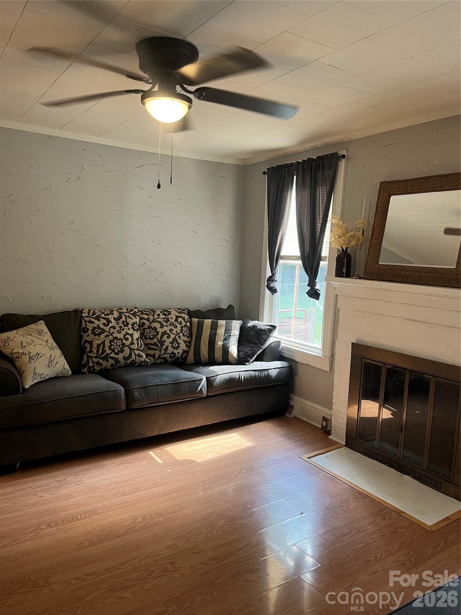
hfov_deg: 53.1
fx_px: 462
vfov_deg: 67.3
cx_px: 230
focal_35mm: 26
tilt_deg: -6.9
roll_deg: -2.0
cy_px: 308
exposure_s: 1/60
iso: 160
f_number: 1.6
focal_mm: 5.1
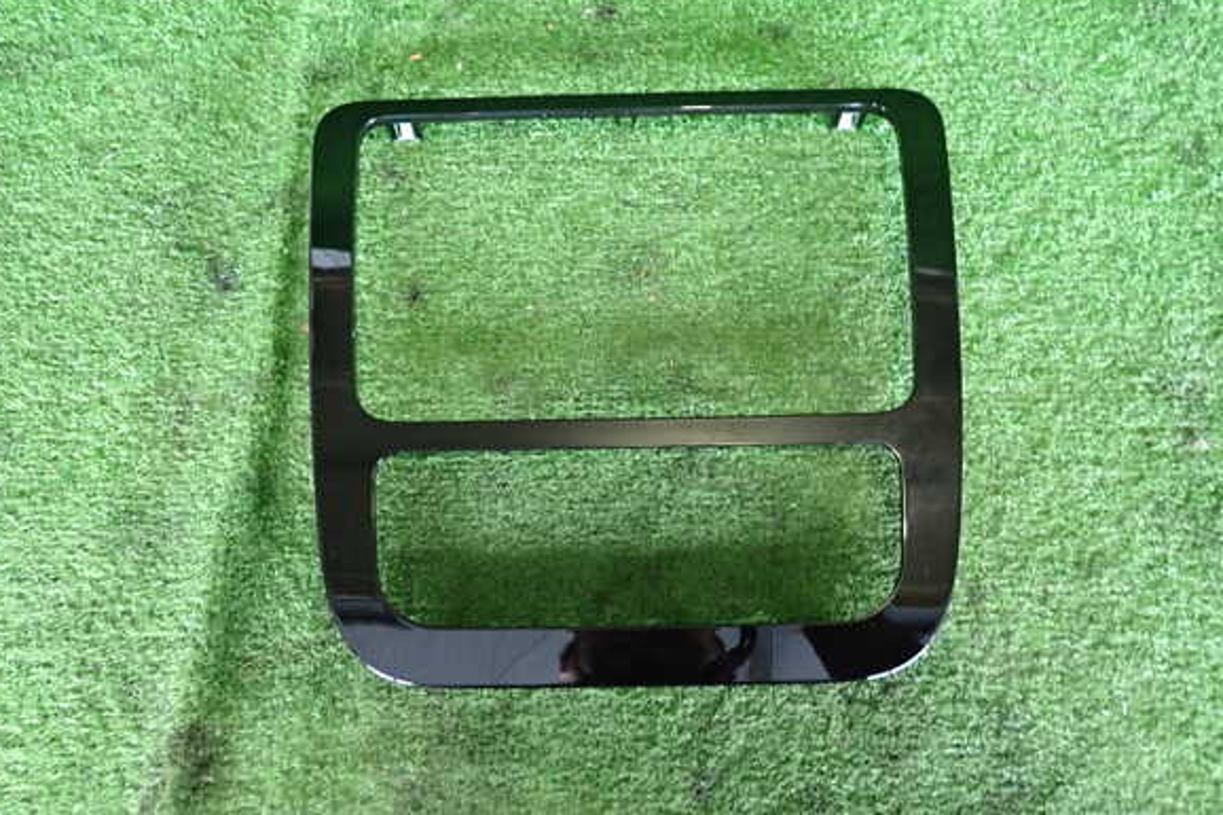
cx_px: 605
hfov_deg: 67.4
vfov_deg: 47.9
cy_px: 396
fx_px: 917
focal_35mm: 27
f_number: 2
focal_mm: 4.5
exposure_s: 1/30
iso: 500
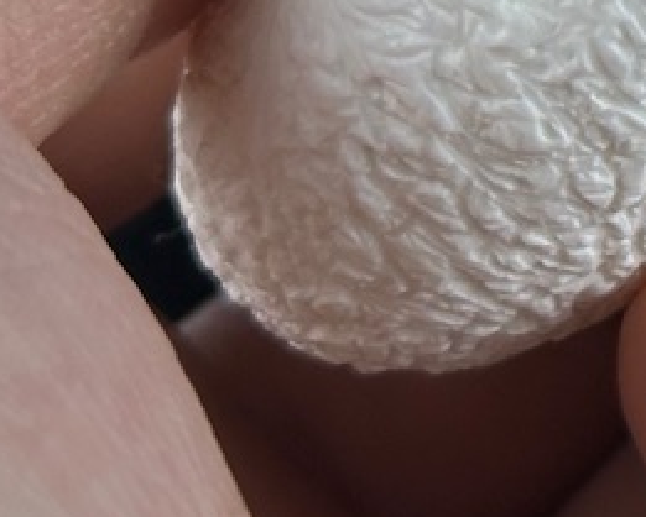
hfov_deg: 8.1
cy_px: -557
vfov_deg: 6.5
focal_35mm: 230
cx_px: 1218
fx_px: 4399
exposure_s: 1/751
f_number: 1.78
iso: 64
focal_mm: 6.86
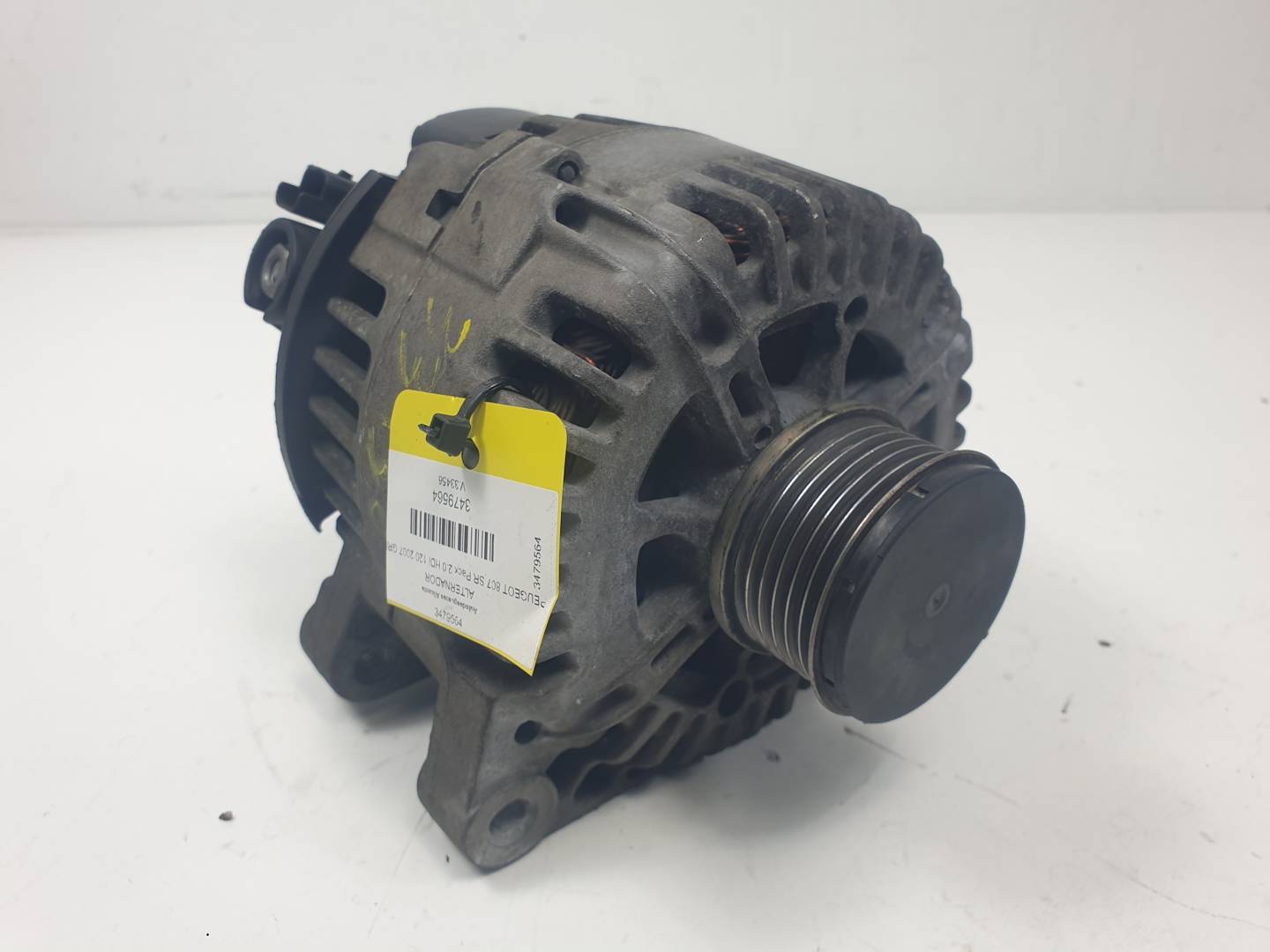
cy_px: 476
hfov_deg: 67.3
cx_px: 635
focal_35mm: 26
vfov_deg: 53.1
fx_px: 954
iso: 50
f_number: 2.4
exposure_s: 1/184
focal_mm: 4.3
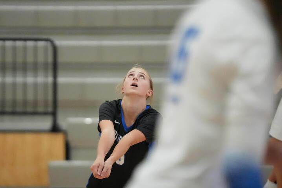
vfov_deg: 4.8
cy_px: 108
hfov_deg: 7.2
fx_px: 2241
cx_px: 113
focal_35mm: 286
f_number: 2.8
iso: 20000
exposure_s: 1/4000
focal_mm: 200
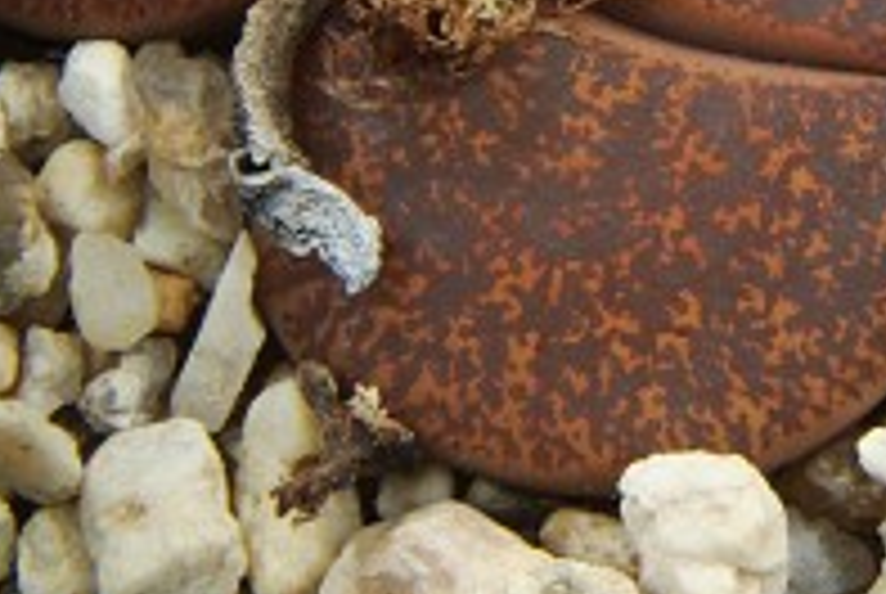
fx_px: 6556
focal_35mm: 266
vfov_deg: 5.2
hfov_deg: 7.7
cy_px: 20
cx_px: 962
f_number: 38
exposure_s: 1/1.43
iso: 100
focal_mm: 70
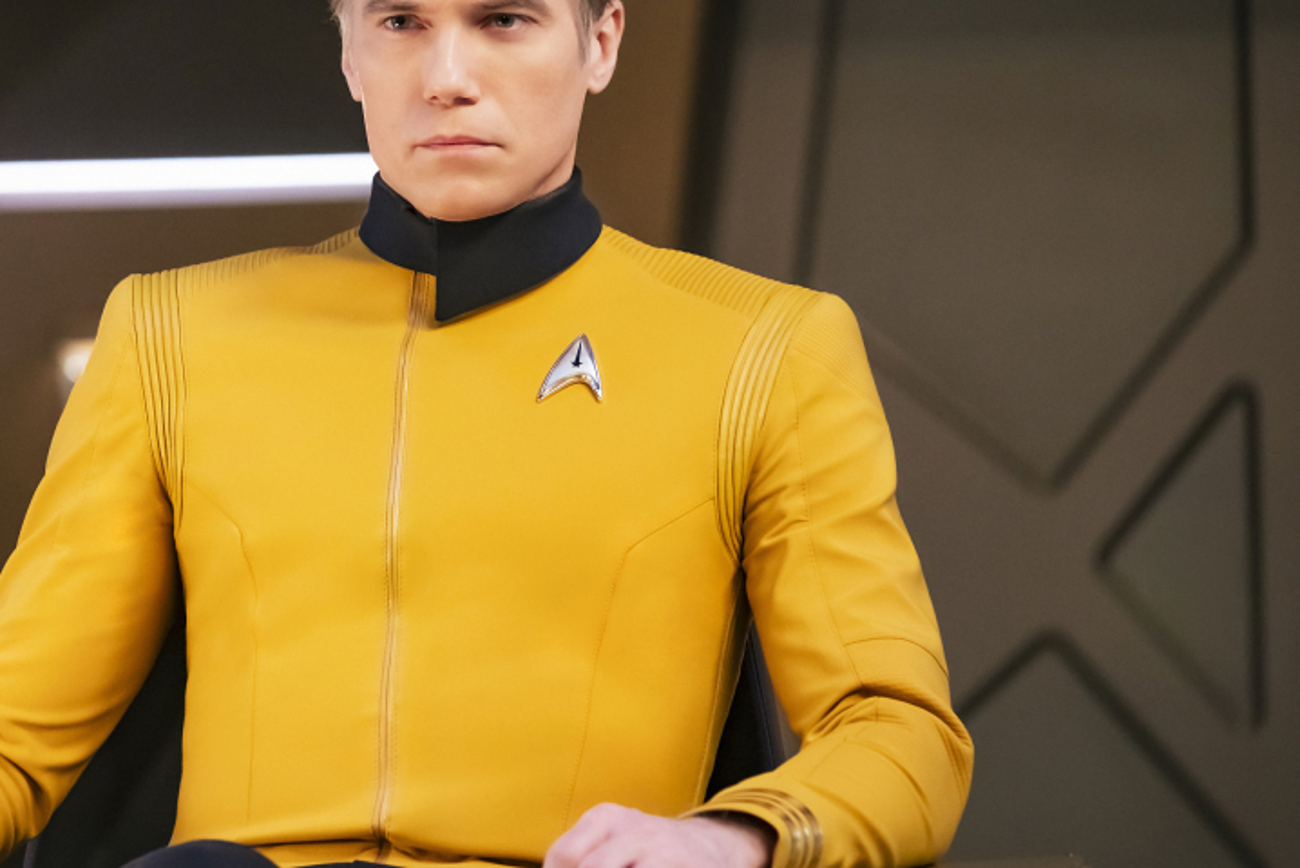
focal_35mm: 351
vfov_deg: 3.9
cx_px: 324
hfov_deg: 5.9
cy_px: 415
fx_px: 12677
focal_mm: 140
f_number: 3.2
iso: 2500
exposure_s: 1/80
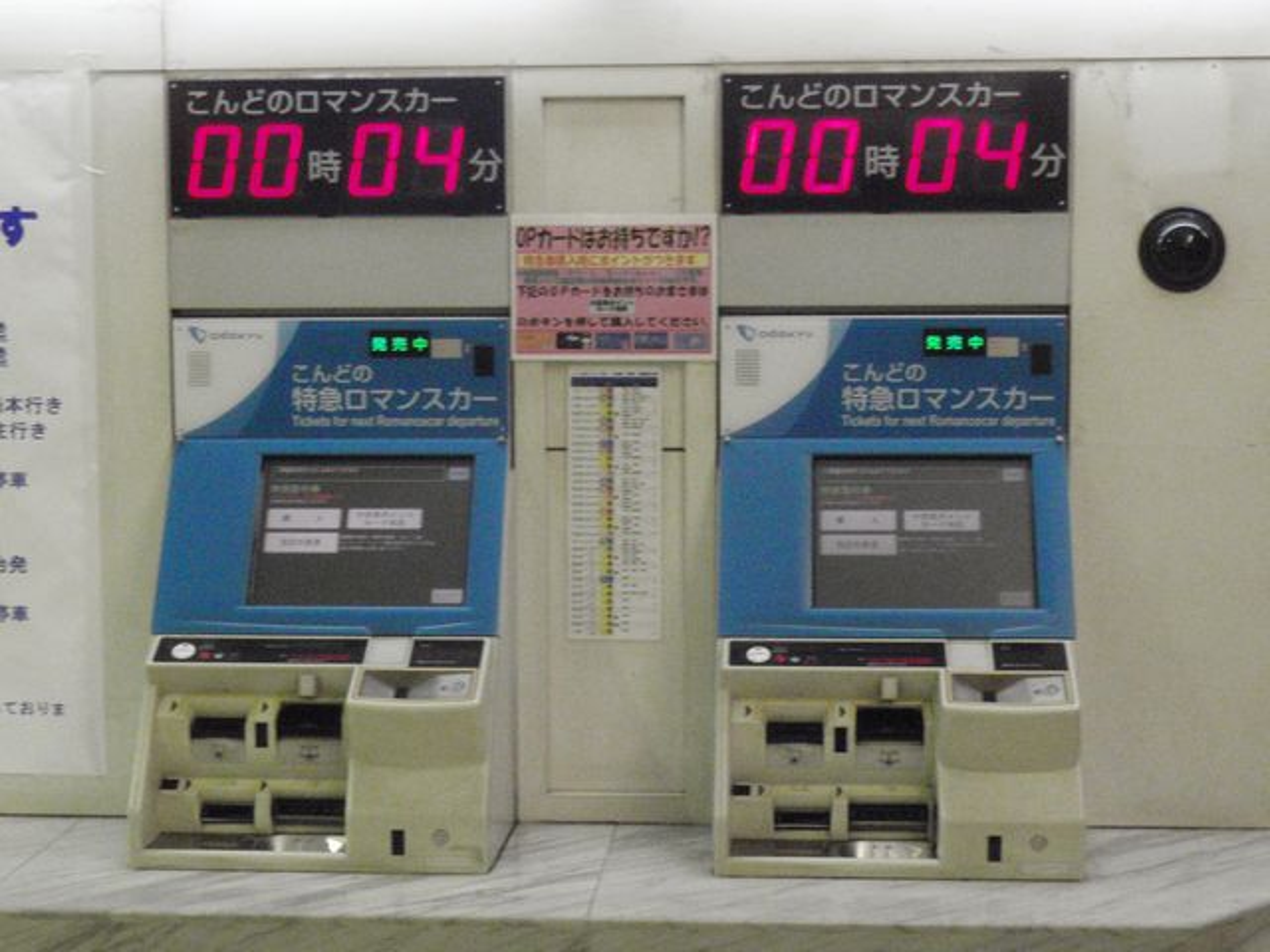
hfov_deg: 39.7
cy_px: 476
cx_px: 635
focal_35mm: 48
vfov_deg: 30.3
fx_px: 1761
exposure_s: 1/40
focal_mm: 8.69
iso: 800
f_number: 4.2
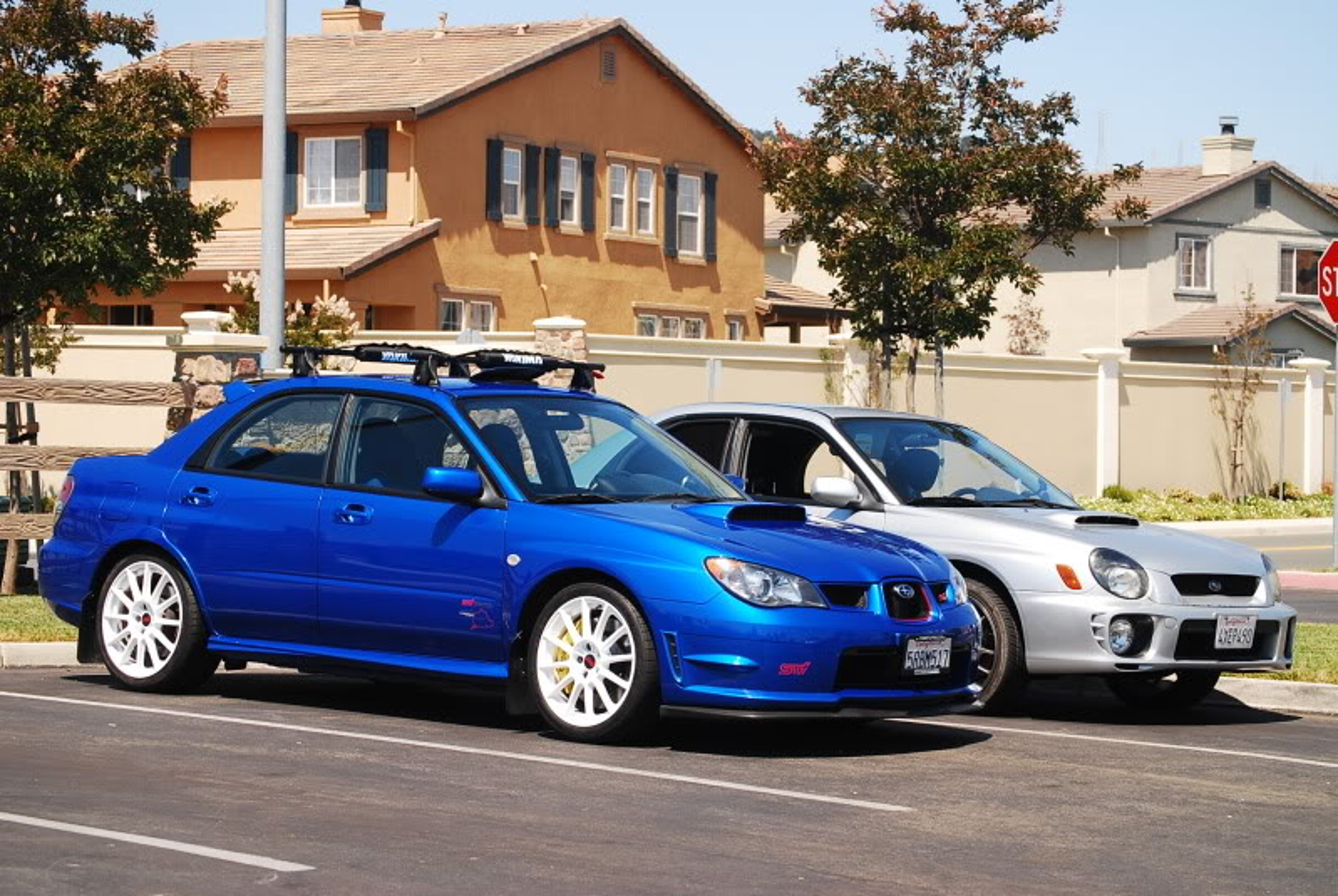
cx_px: 669
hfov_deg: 22.6
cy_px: 448
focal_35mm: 90
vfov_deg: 15.2
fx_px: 3349
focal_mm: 60
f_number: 8
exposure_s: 1/1000
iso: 400
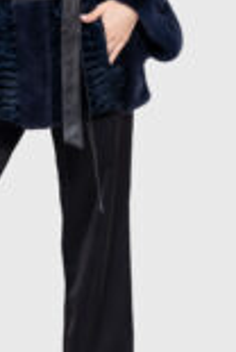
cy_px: 70
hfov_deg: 12.1
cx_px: 11
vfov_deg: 17.9
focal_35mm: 113
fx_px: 1106
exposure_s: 1/125
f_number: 3.6
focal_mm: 25.7
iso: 125
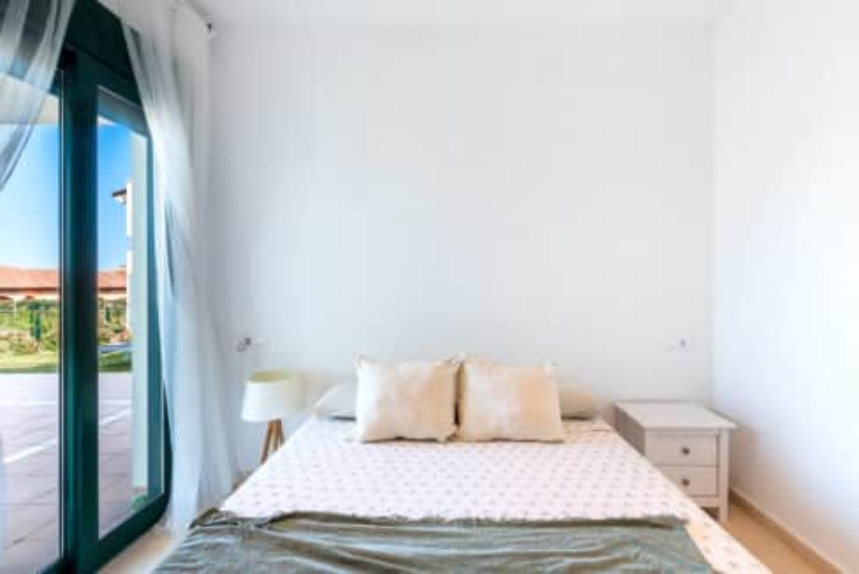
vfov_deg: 77.4
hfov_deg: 100.4
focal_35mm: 15
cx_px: 430
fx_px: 358
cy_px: 287
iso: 200
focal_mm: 10
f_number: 9
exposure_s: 1/25
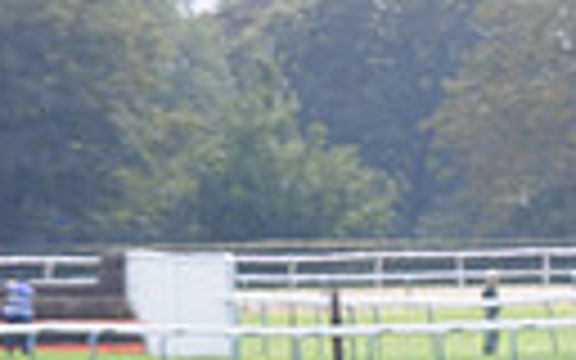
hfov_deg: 2.3
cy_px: 472
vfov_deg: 1.4
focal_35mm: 920
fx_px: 14442
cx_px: 1278
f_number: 9
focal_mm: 200
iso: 1000
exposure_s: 1/500
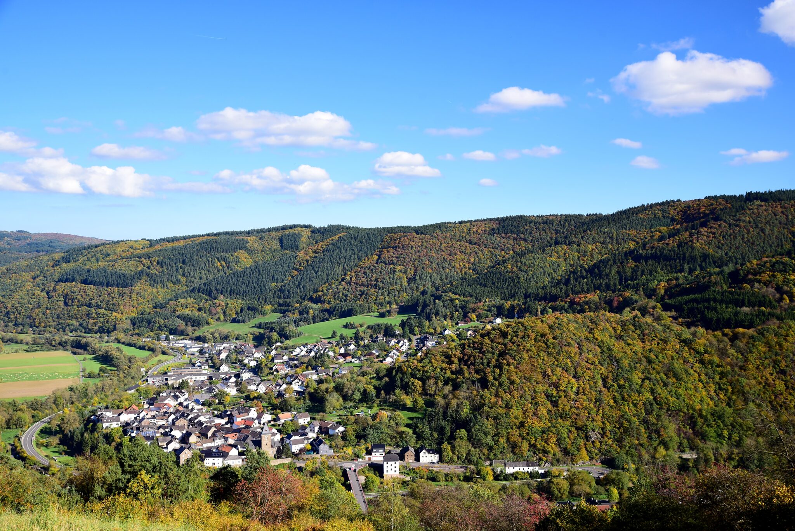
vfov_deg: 36.9
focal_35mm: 36
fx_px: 795
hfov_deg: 53.1
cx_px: 398
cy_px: 266
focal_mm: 36
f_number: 8
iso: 200
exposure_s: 1/90
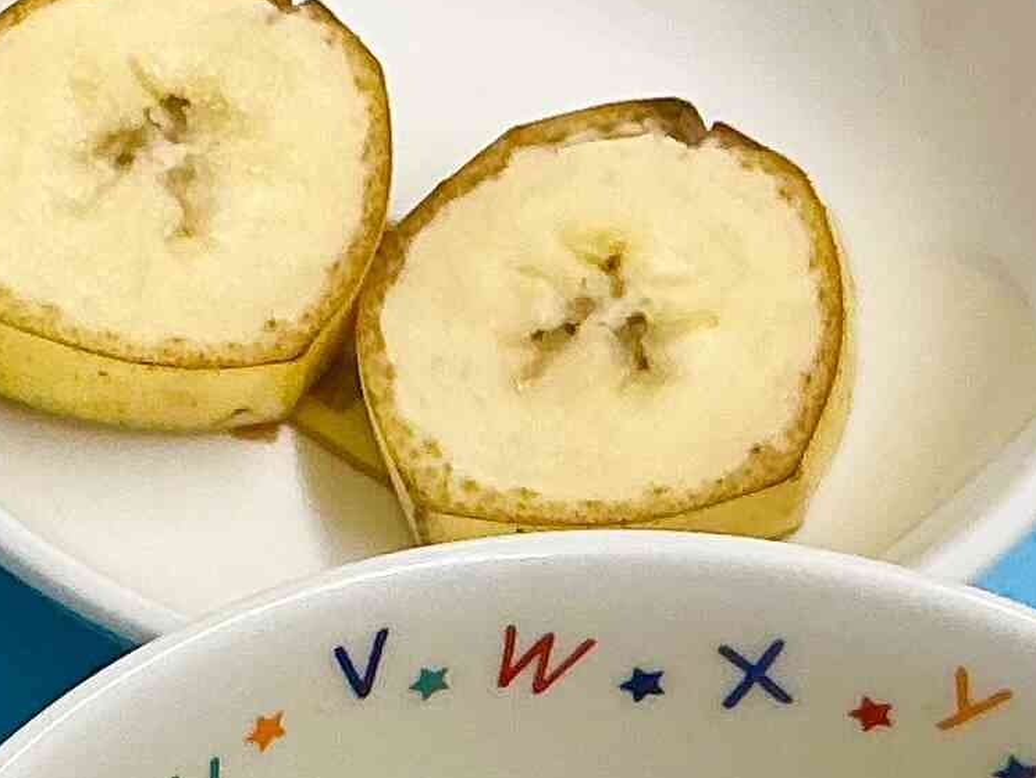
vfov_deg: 9.3
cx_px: -548
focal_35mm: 157
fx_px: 4700
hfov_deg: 12.0
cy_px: 955
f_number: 1.8
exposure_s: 1/120
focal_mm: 3
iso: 50
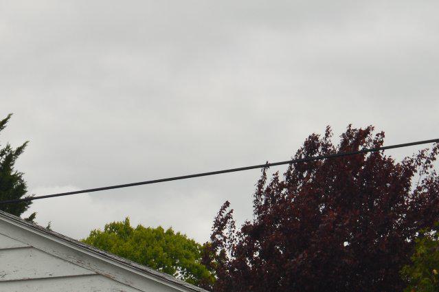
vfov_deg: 11.8
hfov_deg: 17.5
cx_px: -110
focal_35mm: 111
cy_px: 457
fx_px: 1348
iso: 100
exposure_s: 1/200
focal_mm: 23
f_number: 10
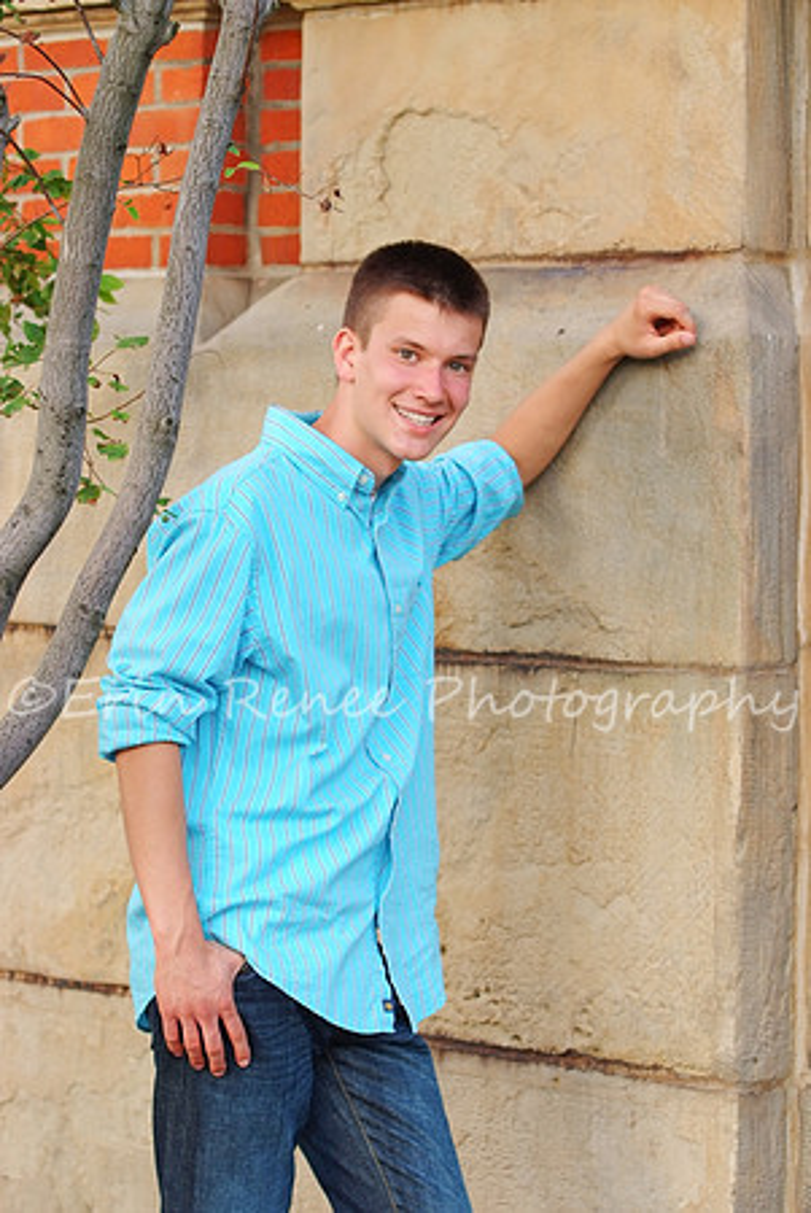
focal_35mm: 113
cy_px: 606
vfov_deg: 18.1
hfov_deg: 12.2
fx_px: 3809
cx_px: 406
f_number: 3.5
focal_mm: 75
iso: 500
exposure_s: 1/160
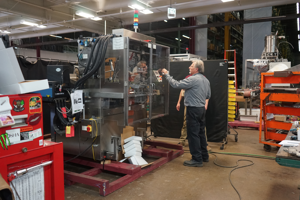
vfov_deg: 42.3
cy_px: 100
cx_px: 150
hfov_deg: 60.3
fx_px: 258
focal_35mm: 31
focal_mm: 31
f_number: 3.5
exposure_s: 1/160
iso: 2000
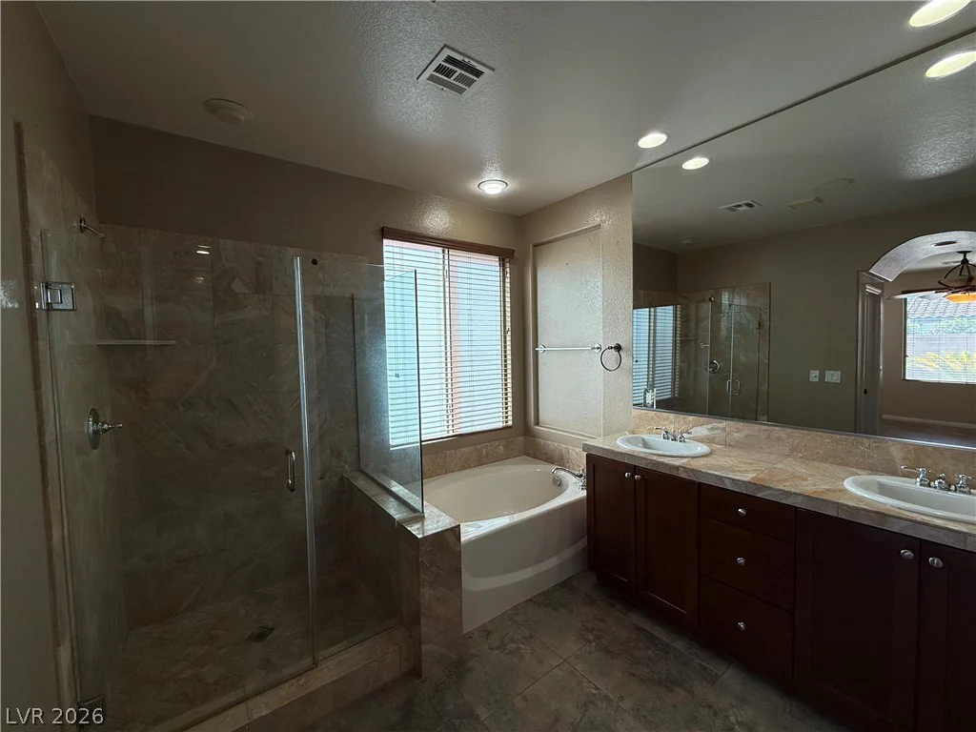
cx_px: 488
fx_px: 395
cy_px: 366
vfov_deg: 85.7
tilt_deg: -2.2
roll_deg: +0.7
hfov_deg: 102.1
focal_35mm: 14
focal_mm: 2.22
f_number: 2.2
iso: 64
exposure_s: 1/192
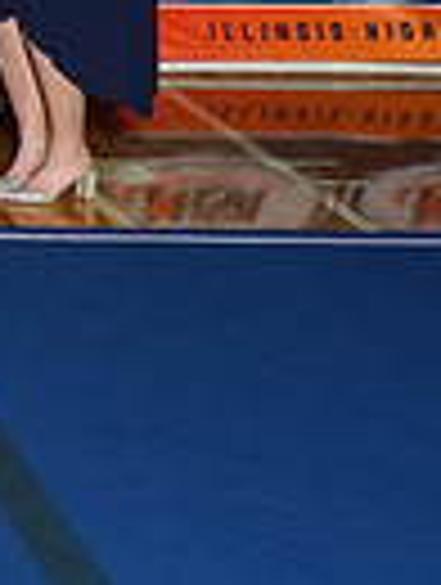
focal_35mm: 150
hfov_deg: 8.7
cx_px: -738
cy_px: -259
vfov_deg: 12.6
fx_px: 2540
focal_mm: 35
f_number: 8
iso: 640
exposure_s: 1/160
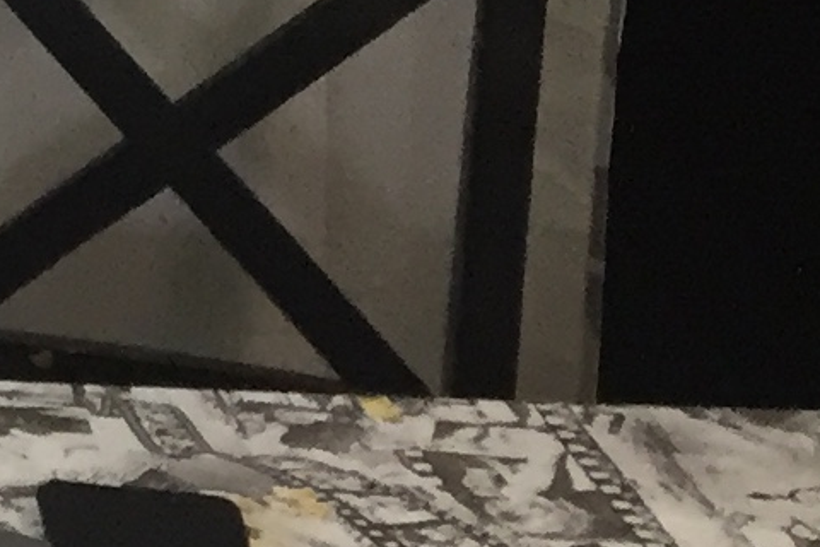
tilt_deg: -11.6
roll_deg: -2.0
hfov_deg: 8.3
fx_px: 4669
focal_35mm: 205
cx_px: -1758
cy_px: -990
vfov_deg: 6.2
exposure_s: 1/33
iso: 64
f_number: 2.2
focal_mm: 4.15
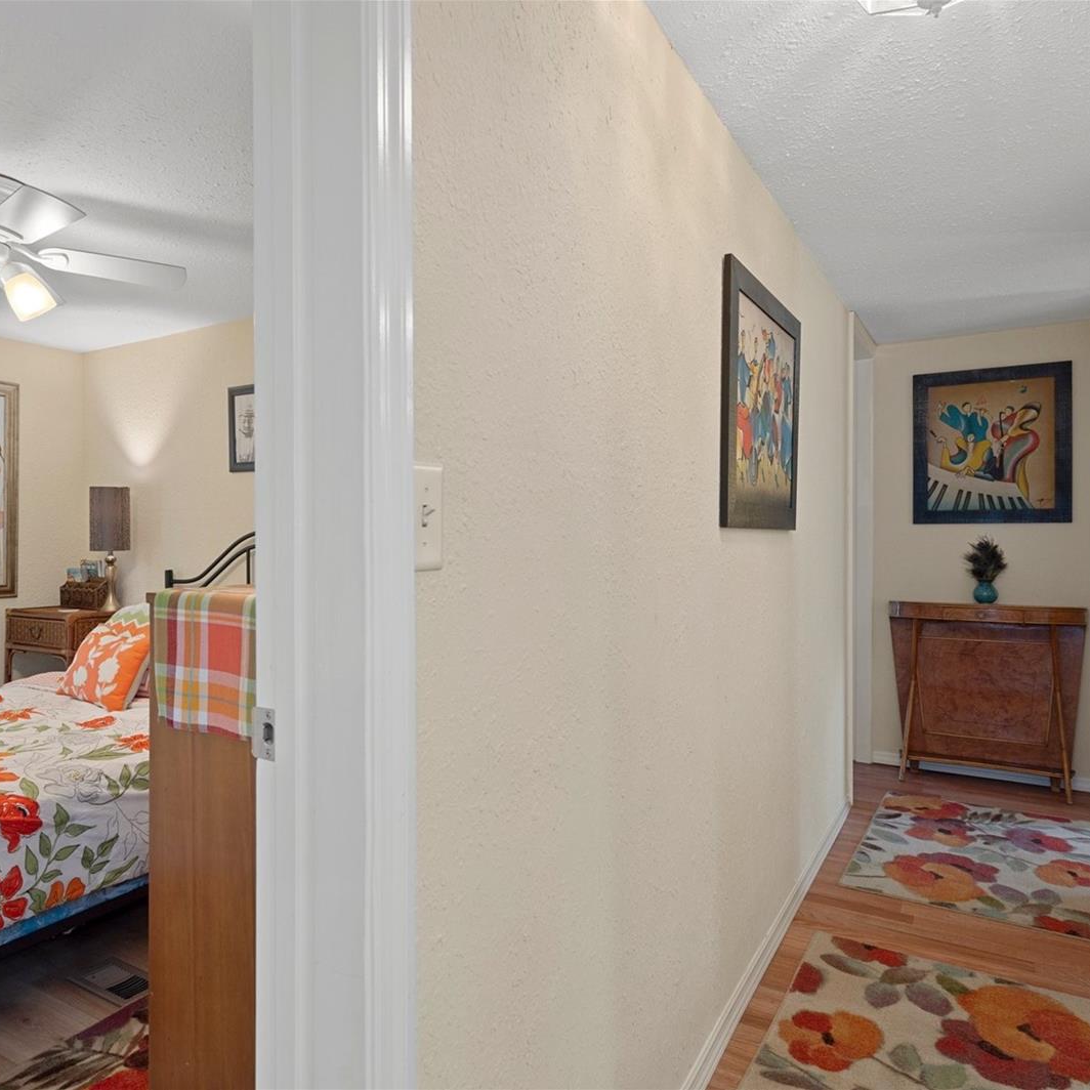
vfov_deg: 67.3
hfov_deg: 67.0
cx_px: 483
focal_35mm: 23
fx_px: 819
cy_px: 545
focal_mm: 18
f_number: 8
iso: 400
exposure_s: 1/1.67
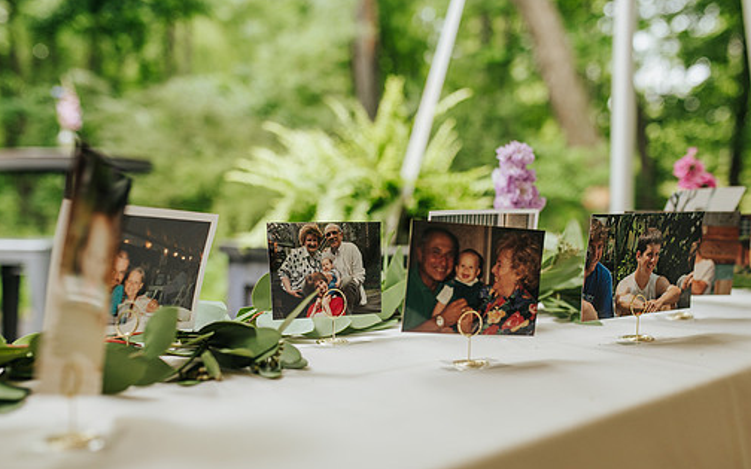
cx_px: 377
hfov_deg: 48.2
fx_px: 839
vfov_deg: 31.2
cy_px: 284
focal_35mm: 41
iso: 500
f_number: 2.8
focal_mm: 35
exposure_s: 1/800
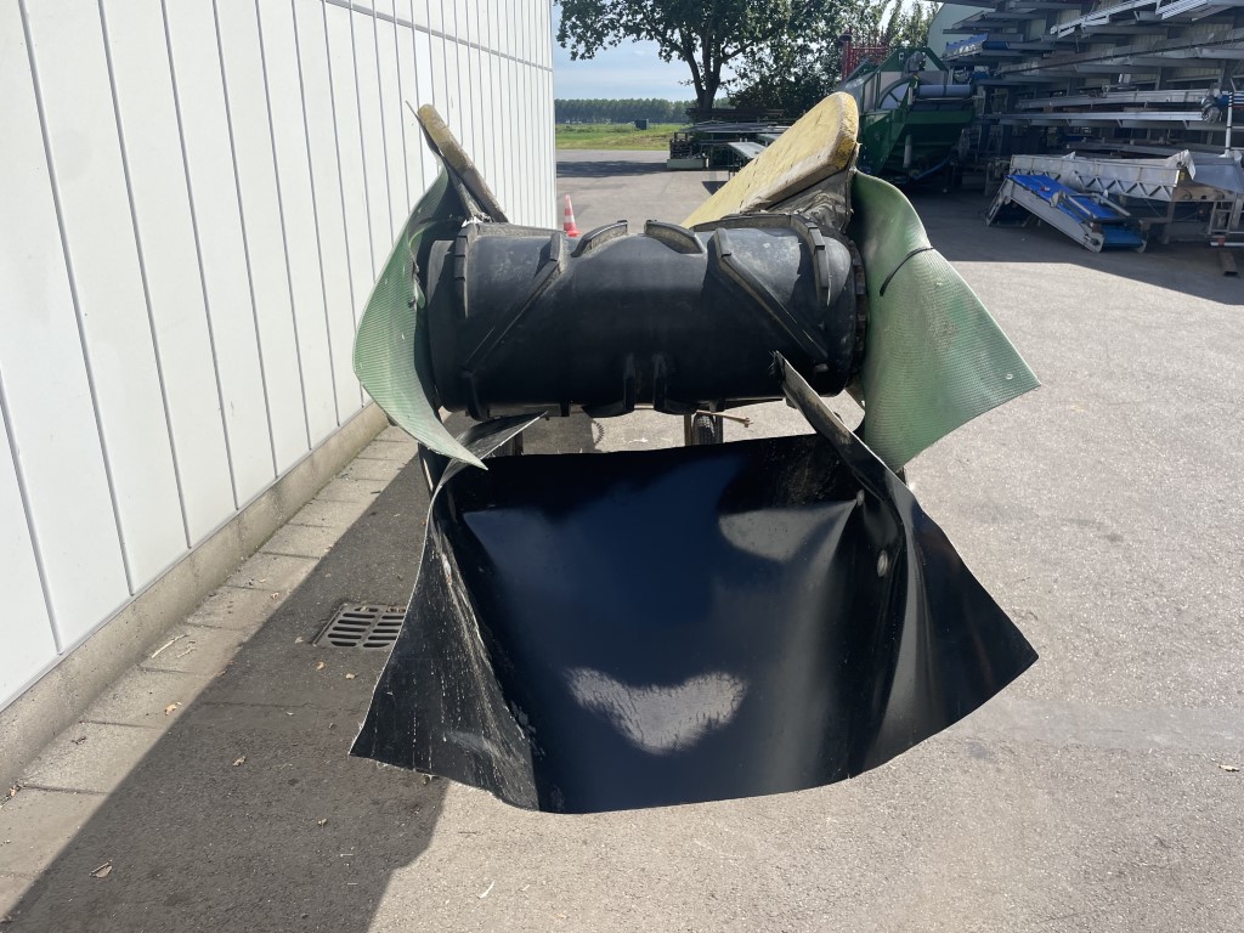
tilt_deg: -20.1
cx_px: 622
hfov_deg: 67.3
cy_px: 466
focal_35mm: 26
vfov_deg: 53.1
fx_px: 934
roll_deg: +0.1
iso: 32
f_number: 1.6
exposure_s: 1/3125
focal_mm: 4.2
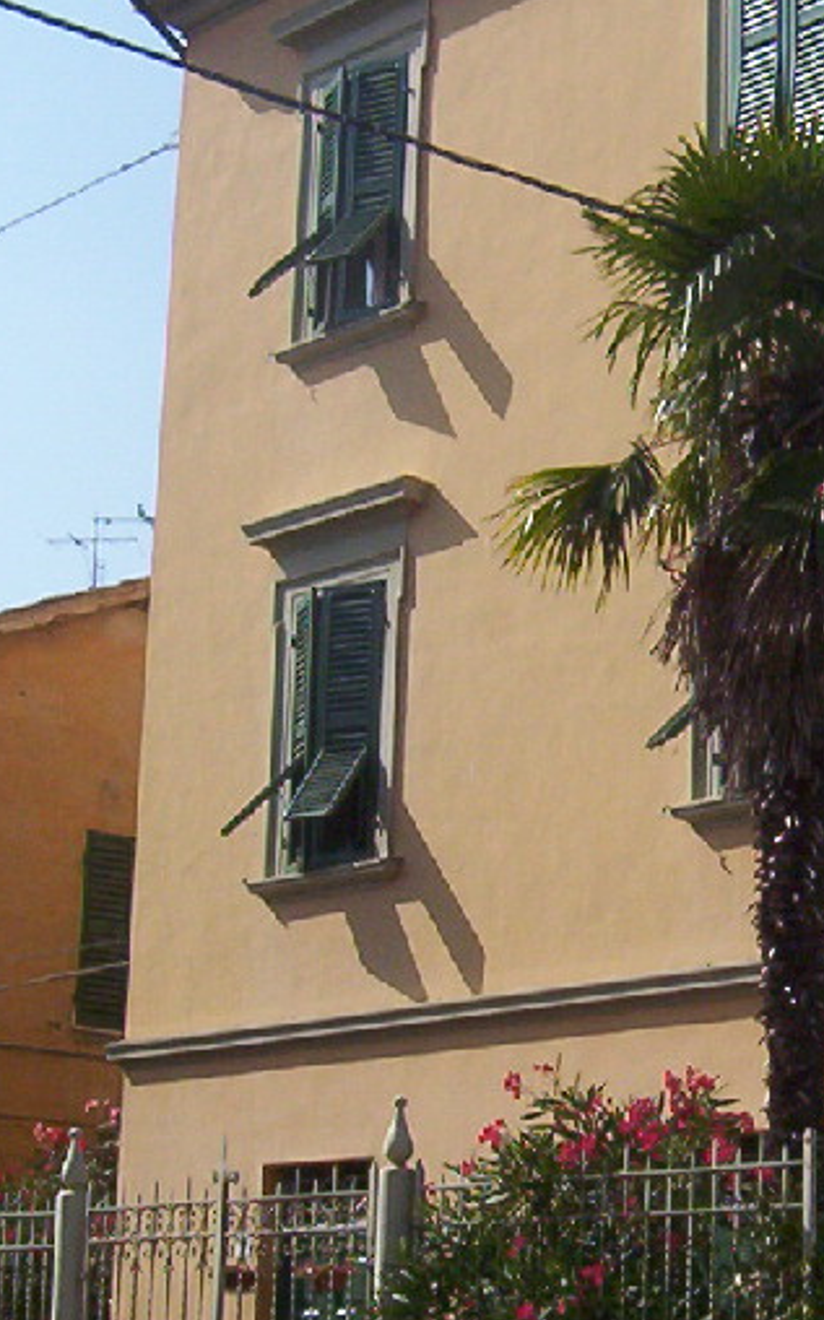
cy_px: 699
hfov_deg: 14.6
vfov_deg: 23.3
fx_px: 3201
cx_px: 580
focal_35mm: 89
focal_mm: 5.54
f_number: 5.24
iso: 100
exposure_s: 1/1083
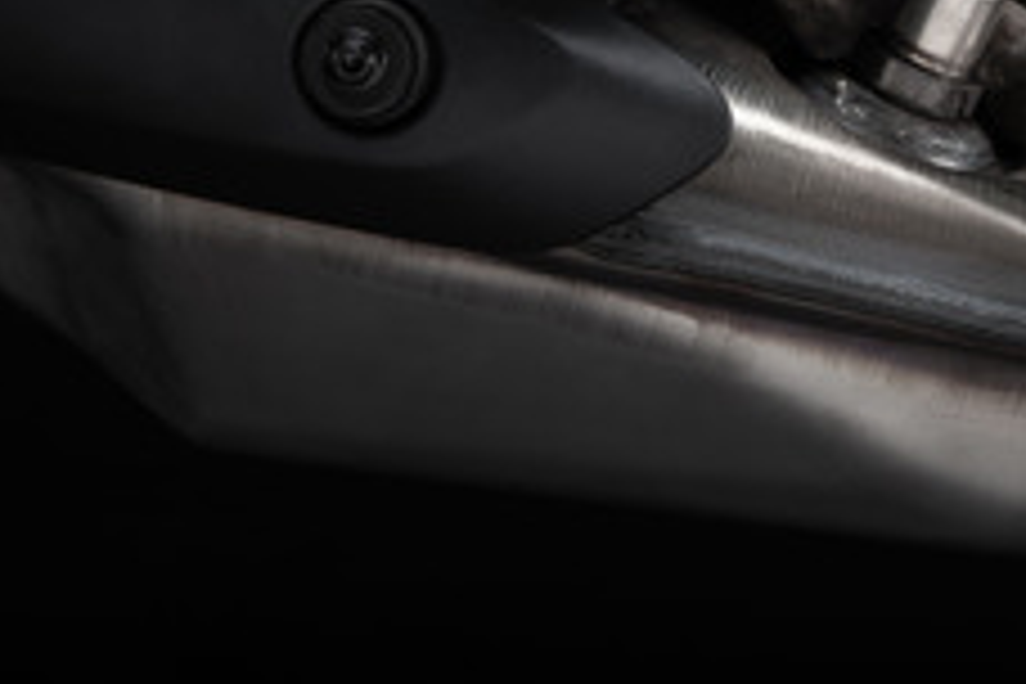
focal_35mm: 164
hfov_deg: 12.1
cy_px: -464
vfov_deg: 8.1
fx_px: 4674
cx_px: 1426
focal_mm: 48
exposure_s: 1/160
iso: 100
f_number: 11
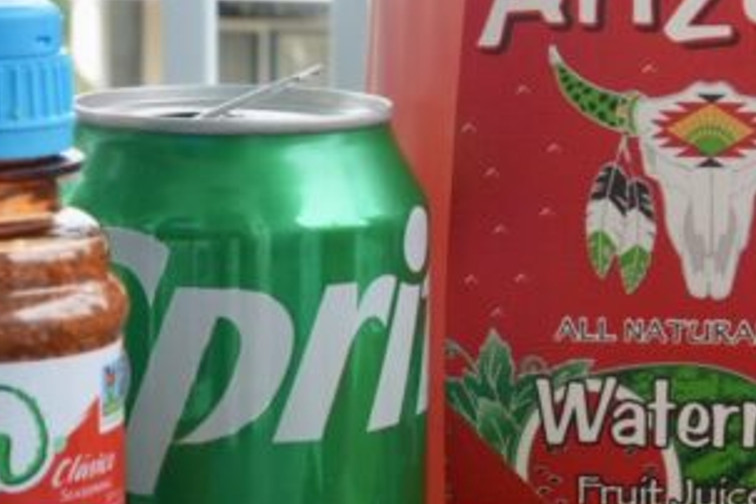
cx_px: 758
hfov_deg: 15.9
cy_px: 309
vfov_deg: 10.8
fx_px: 2660
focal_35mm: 127
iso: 500
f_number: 10
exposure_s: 1/250
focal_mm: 25
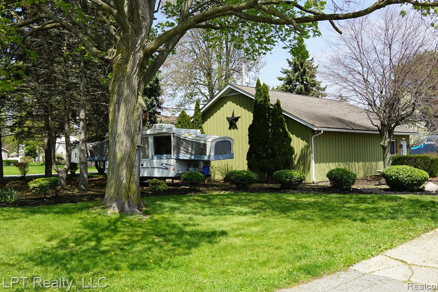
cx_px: 225
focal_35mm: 32
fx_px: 389
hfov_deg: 58.7
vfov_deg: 41.1
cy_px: 142
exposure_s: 1/100
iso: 100
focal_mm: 21
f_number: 10
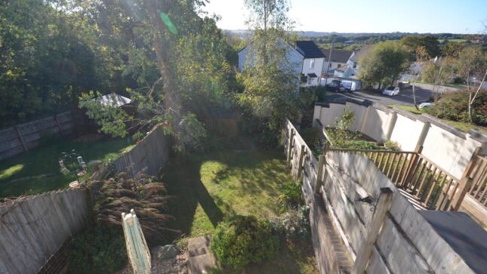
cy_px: 132
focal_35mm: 18
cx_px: 247
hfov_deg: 94.2
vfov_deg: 62.4
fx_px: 226
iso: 200
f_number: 7.1
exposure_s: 1/200
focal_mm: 11
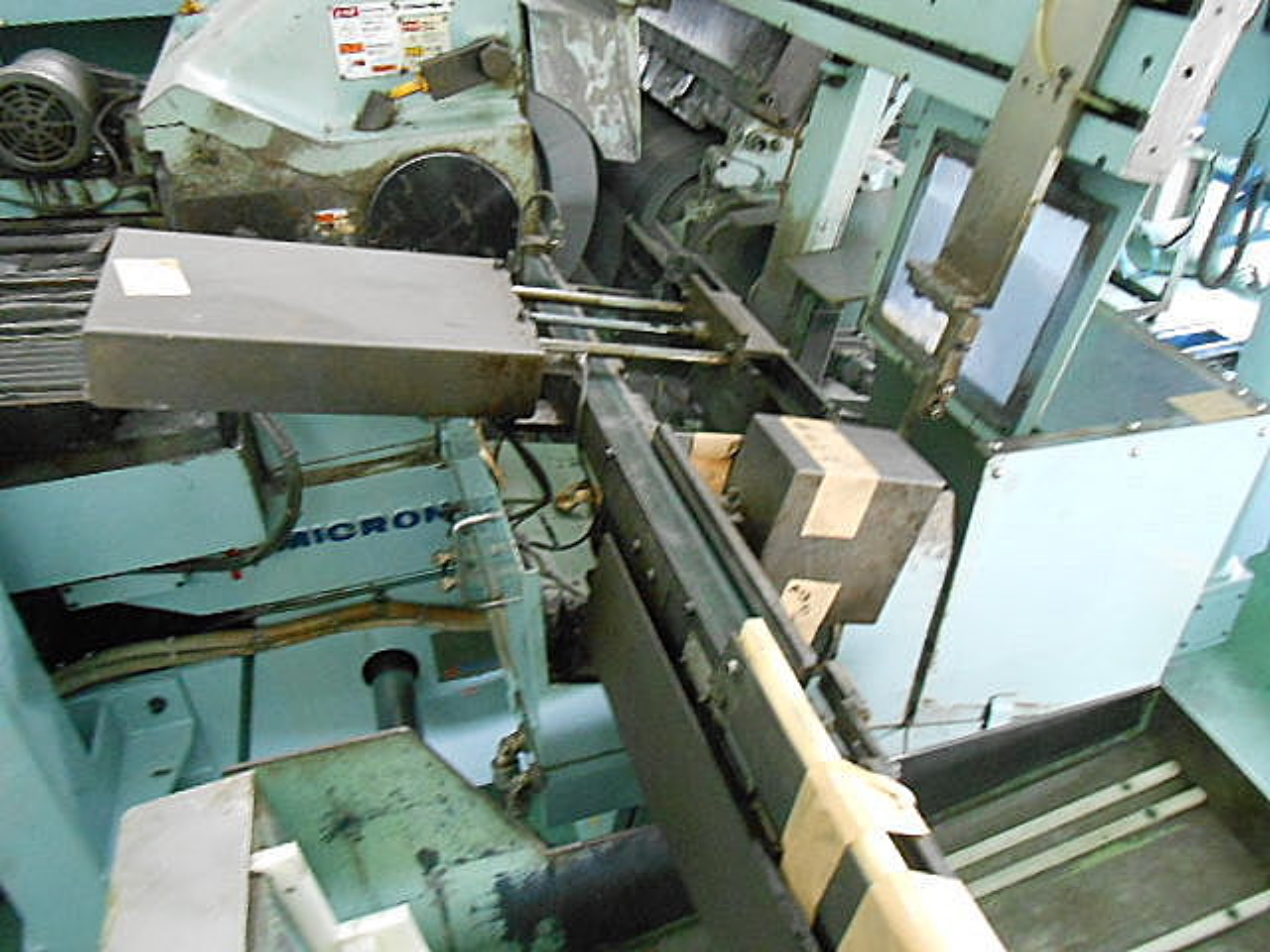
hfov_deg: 67.3
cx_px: 635
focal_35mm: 26
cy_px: 476
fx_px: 954
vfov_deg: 53.1
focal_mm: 4.6
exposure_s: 1/15
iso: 800
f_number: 3.5
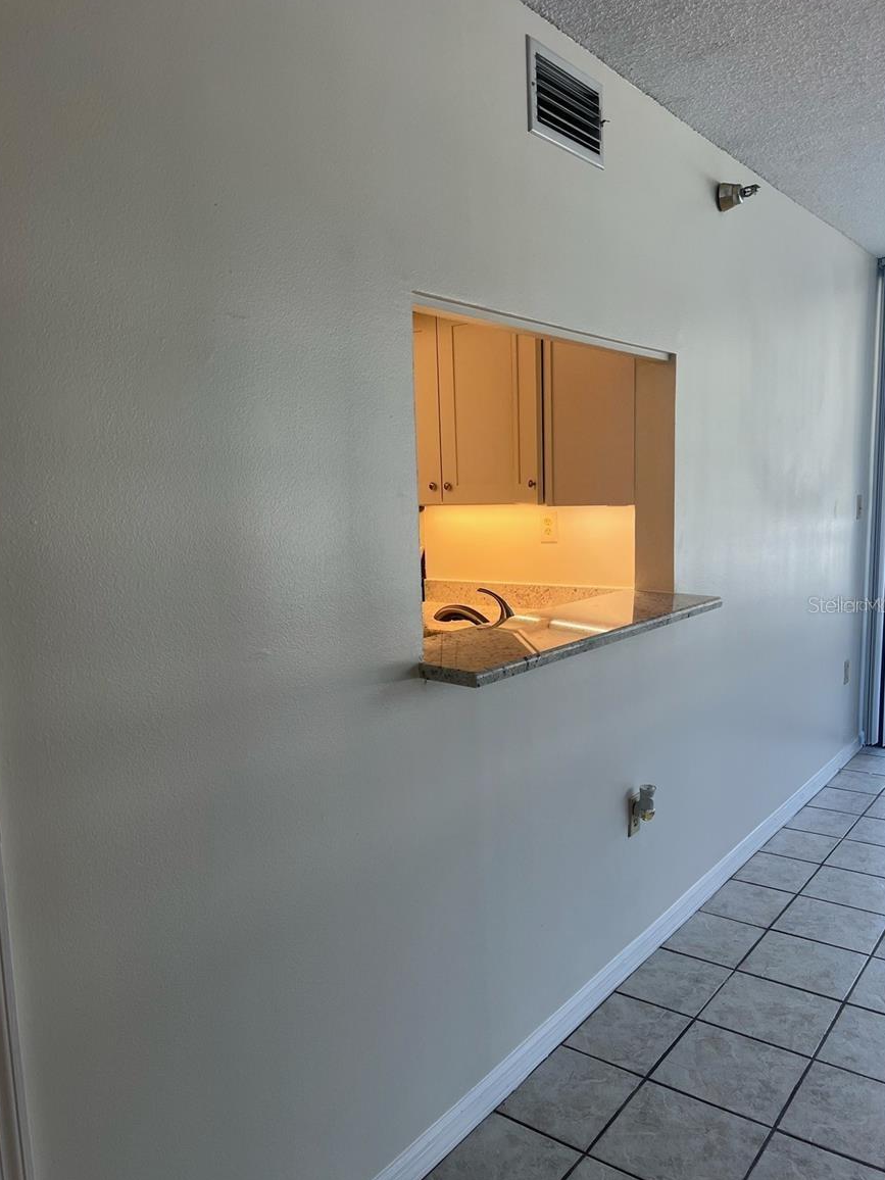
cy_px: 604
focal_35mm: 27
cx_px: 445
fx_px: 920
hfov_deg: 51.4
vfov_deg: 65.3
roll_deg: +2.5
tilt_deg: -8.5
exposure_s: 1/120
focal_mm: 5.7
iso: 50
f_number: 1.5
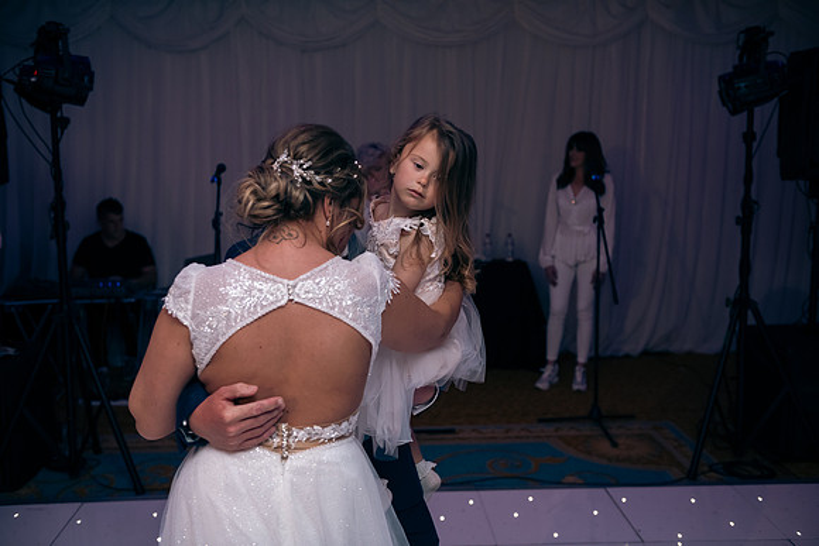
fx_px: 956
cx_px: 410
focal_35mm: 42
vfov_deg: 31.9
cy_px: 273
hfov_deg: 46.4
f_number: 3.5
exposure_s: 1/160
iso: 800
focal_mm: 42
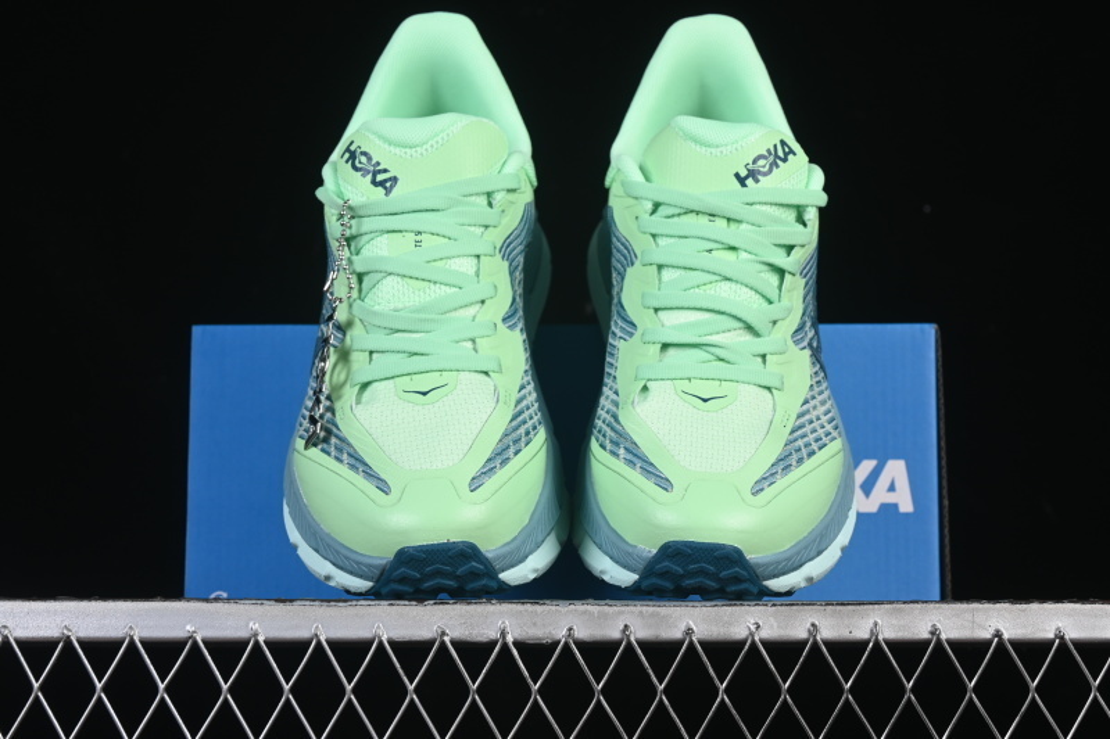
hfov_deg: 27.0
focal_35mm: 75
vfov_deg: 18.2
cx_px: 555
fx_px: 2312
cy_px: 370
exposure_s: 1/80
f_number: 8
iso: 160
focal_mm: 50
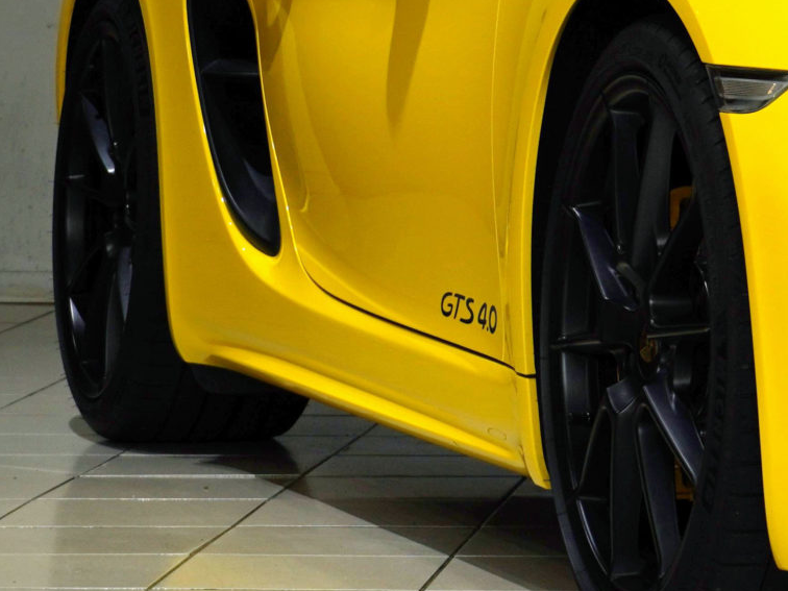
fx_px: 4894
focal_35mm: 215
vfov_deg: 6.9
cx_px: 1224
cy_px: -115
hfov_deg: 9.0
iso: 100
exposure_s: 1/100
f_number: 5.6
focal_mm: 44
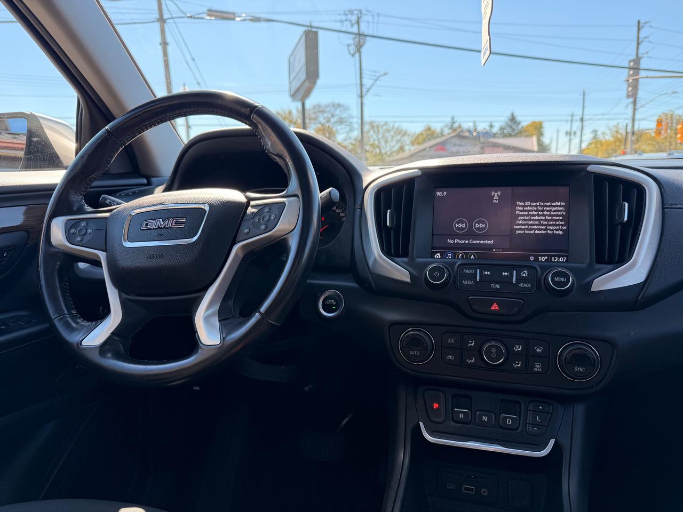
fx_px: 474
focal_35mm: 24
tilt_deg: -9.1
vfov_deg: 56.8
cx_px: 342
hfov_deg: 71.6
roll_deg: +1.0
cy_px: 256
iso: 80
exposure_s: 1/532
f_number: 1.78
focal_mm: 6.76
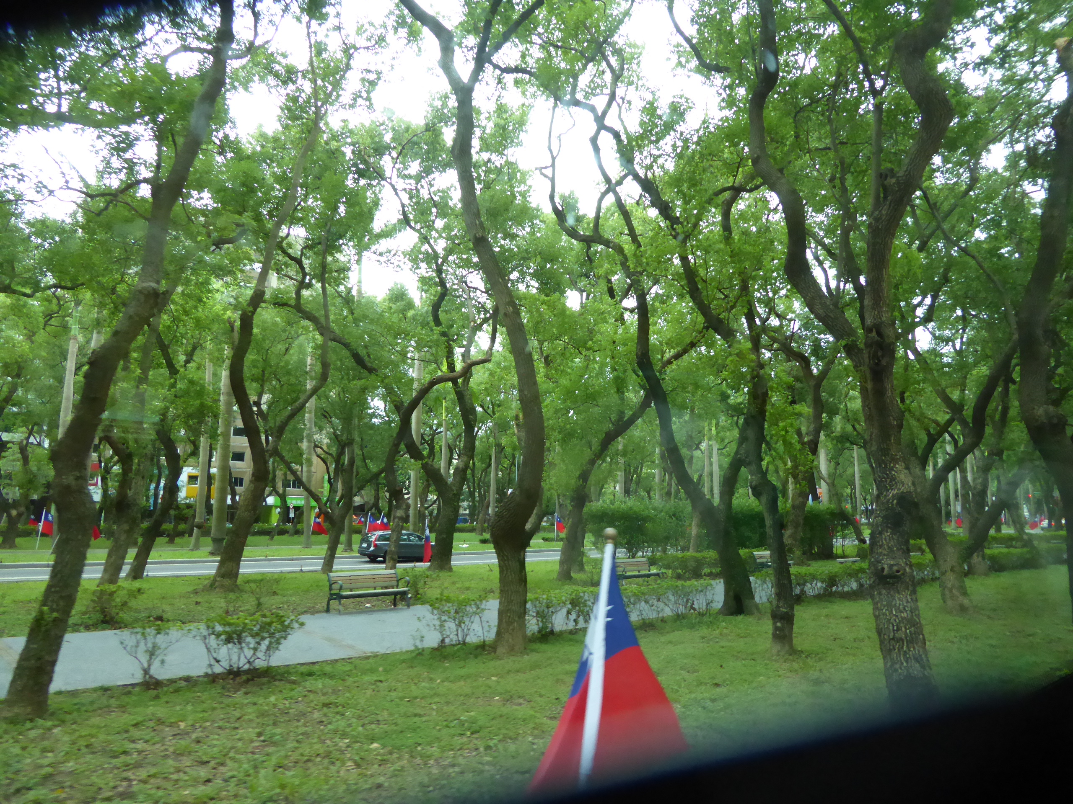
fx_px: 775
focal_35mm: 25
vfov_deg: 54.9
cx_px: 536
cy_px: 402
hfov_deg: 69.4
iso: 500
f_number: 3.3
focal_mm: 4.3
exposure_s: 1/250
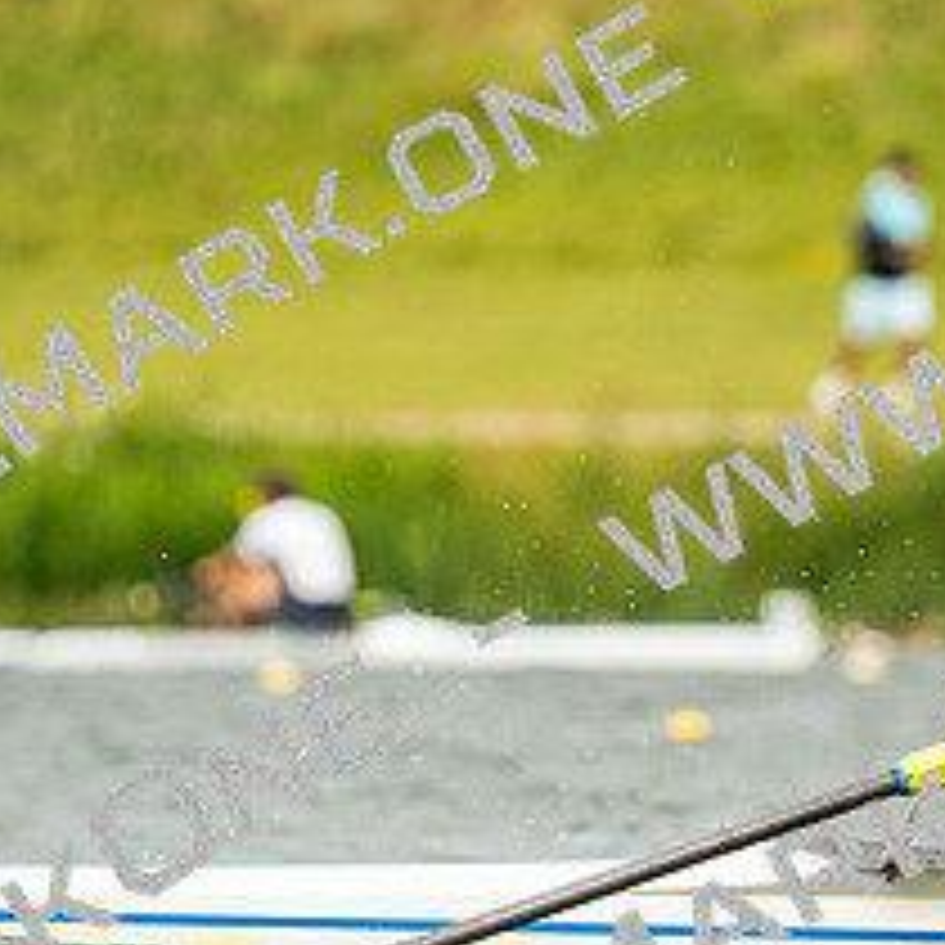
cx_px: 1156
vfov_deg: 1.7
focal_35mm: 1015
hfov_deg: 1.7
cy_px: 605
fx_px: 31349
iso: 500
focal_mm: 433
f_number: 6.3
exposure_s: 1/2000
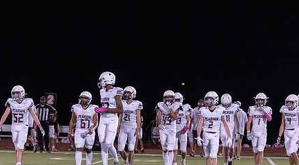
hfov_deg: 10.8
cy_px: 151
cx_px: 131
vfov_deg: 6.0
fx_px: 1577
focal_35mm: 200
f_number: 3.2
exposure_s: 1/1000
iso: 5000
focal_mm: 119
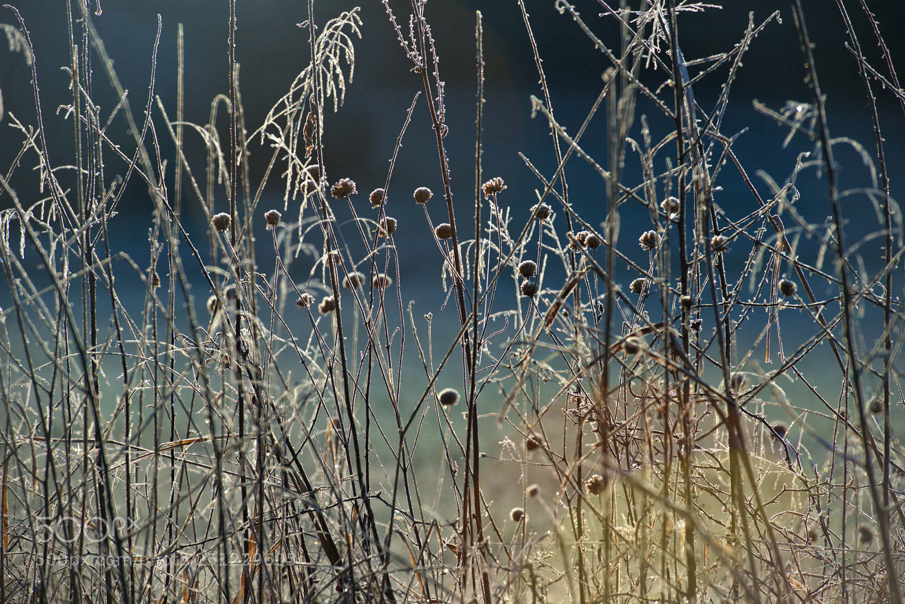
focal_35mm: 200
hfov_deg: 10.3
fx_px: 5029
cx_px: 452
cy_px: 302
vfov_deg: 6.9
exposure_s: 1/320
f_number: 7.1
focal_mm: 200
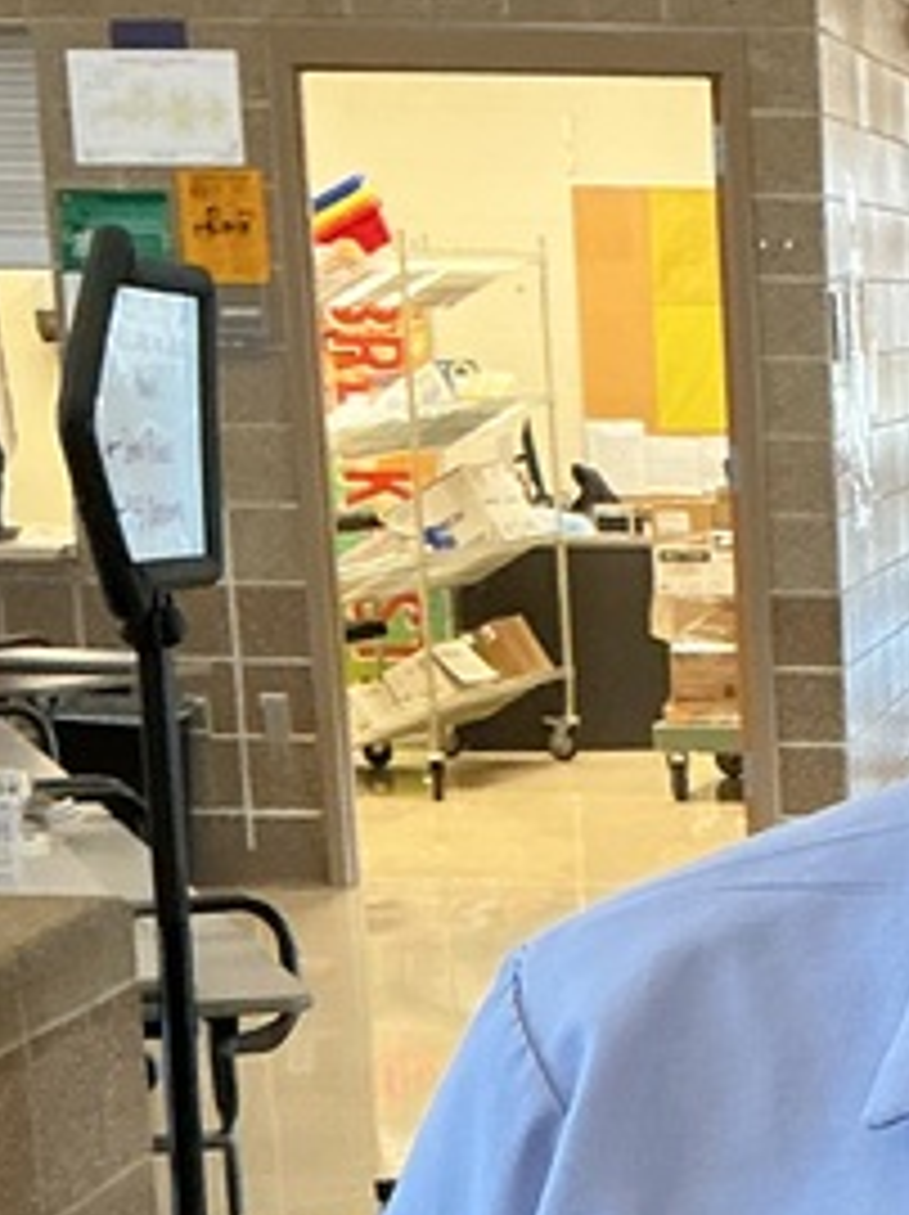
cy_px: 1382
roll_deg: -0.6
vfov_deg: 17.2
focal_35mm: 110
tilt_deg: -16.5
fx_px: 3858
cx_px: 1458
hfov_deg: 12.6
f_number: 1.8
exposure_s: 1/50
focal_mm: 3
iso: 200
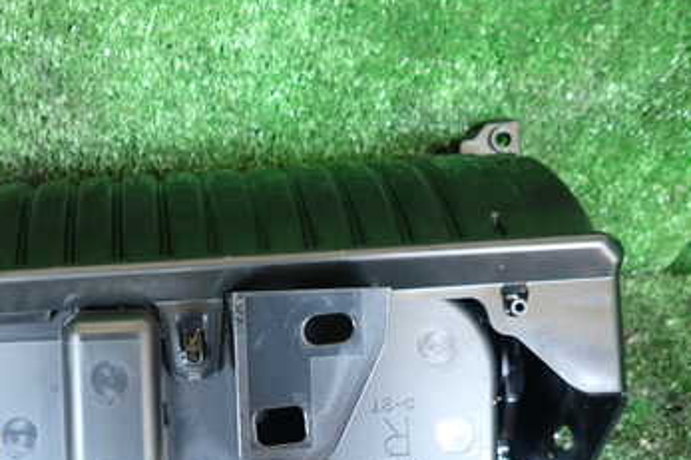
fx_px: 863
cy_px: 315
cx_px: 167
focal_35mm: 45
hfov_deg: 42.2
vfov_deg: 29.6
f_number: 2
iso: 200
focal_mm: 4.5
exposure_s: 1/40
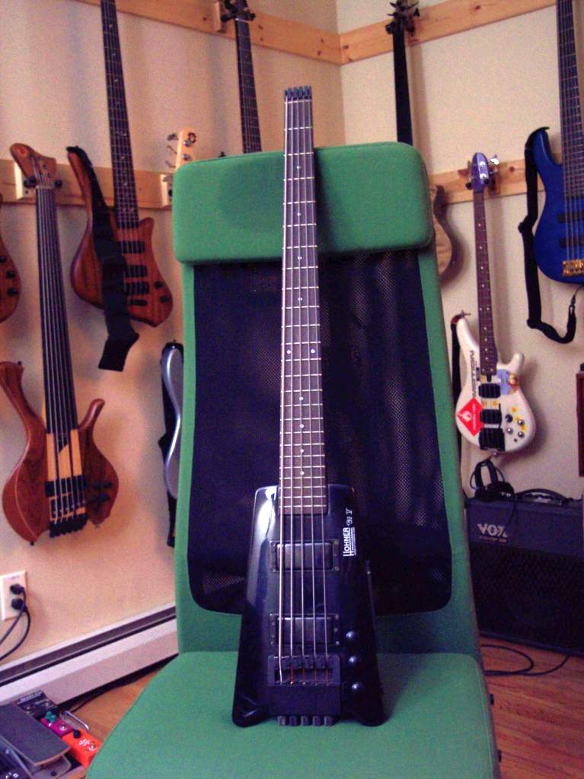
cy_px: 390
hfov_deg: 37.7
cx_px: 292
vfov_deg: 49.0
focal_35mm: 38
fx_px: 856
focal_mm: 8
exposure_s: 1/8
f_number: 2.8
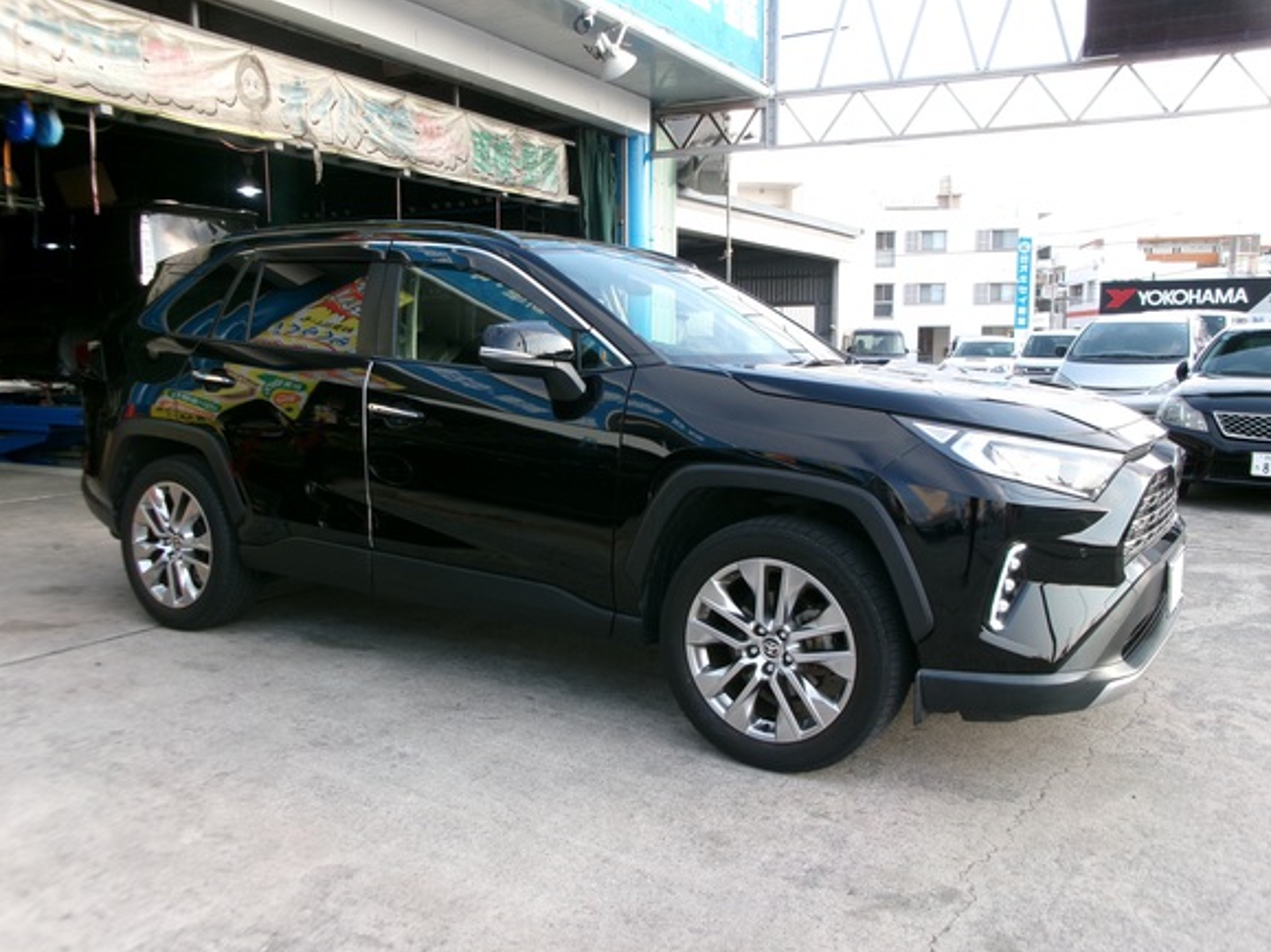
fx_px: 1065
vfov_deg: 48.2
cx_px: 637
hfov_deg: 61.7
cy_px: 480
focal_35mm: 29
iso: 100
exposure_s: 1/125
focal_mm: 5.1
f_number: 3.9
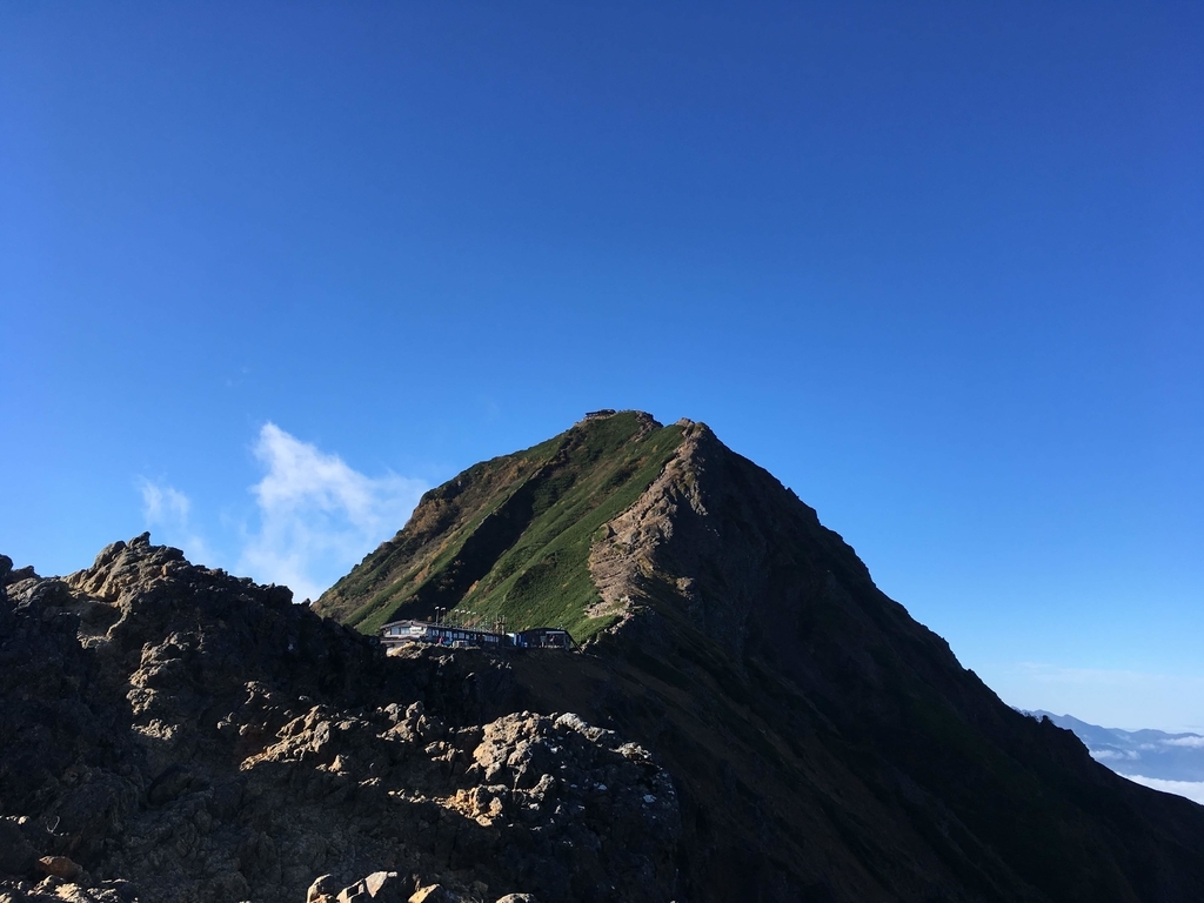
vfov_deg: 48.2
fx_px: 1009
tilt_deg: +13.9
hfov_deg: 61.7
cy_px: 452
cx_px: 602
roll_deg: +0.8
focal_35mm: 29
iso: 25
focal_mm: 4.15
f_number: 2.2
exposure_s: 1/1183
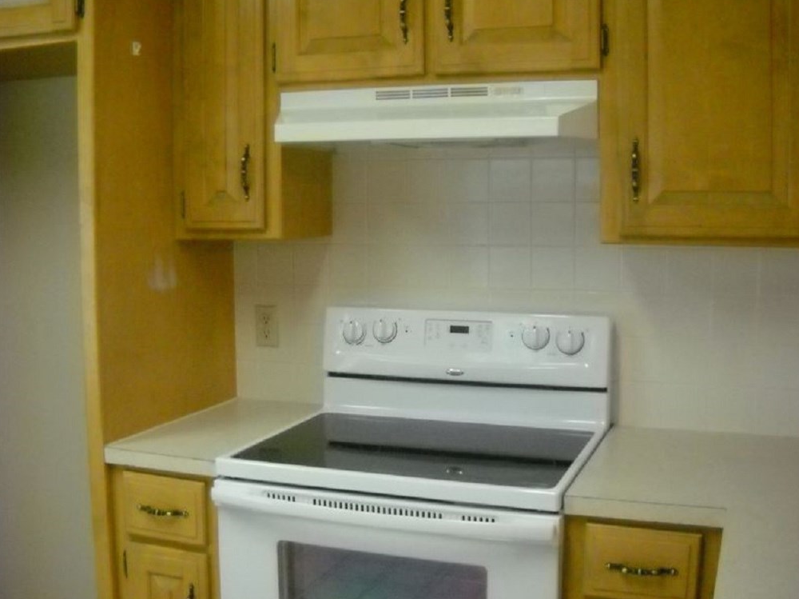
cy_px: 298
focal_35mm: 42
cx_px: 404
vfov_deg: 34.3
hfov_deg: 44.8
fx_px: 969
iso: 800
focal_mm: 6.72
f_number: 3.1
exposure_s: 1/100
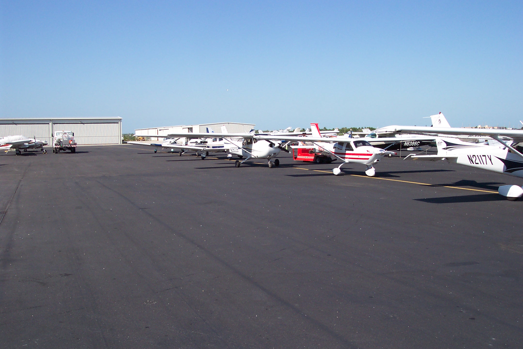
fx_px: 552
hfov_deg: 50.7
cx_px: 262
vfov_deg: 35.1
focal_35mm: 38
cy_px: 174
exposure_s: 1/700
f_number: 4.8
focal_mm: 8
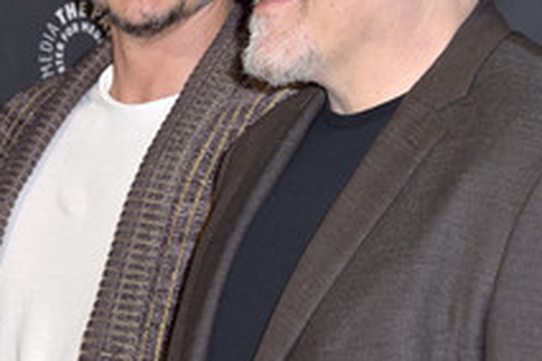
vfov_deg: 7.2
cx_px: 257
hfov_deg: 10.8
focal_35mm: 190
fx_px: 2860
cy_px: 84
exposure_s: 1/250
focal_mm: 90
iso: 500
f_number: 6.3
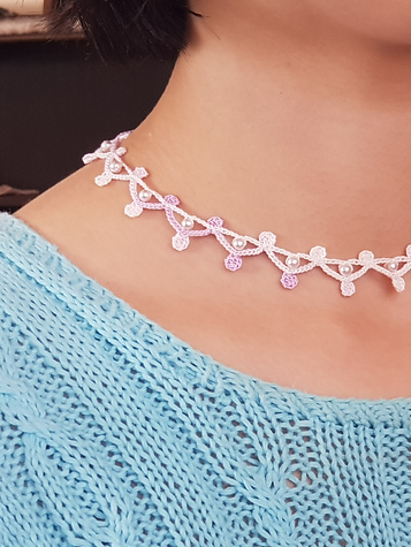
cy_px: 274
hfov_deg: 21.0
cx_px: 184
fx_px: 1107
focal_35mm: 70
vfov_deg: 27.8
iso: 80
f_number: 2.4
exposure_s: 1/30
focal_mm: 6
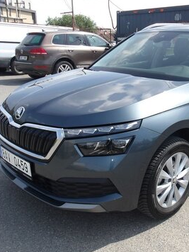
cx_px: 143
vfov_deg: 50.1
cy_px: 127
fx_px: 269
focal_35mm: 37
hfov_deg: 37.7
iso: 100
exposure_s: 1/828
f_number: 3
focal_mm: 4.9
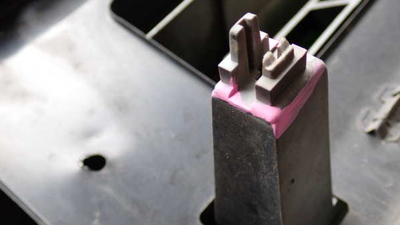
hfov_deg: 45.5
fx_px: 477
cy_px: 109
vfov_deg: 26.5
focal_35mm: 45
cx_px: 200
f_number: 2.8
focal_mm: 7.31
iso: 200
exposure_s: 1/80
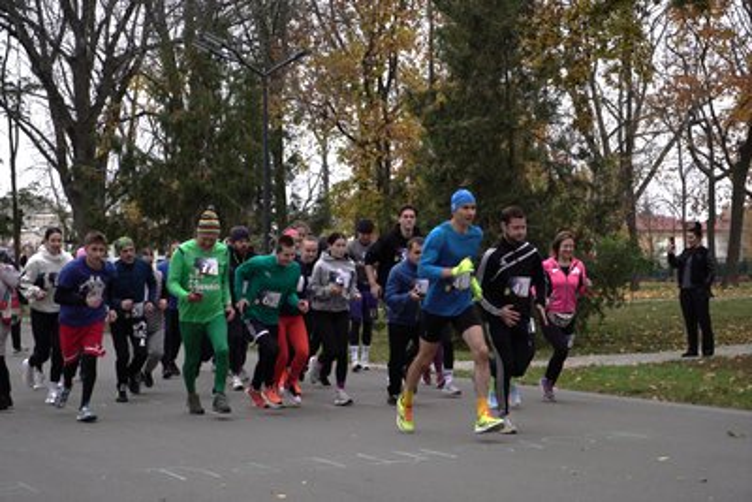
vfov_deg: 19.5
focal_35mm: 70
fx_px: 1463
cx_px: 376
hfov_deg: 28.8
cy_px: 251
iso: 100
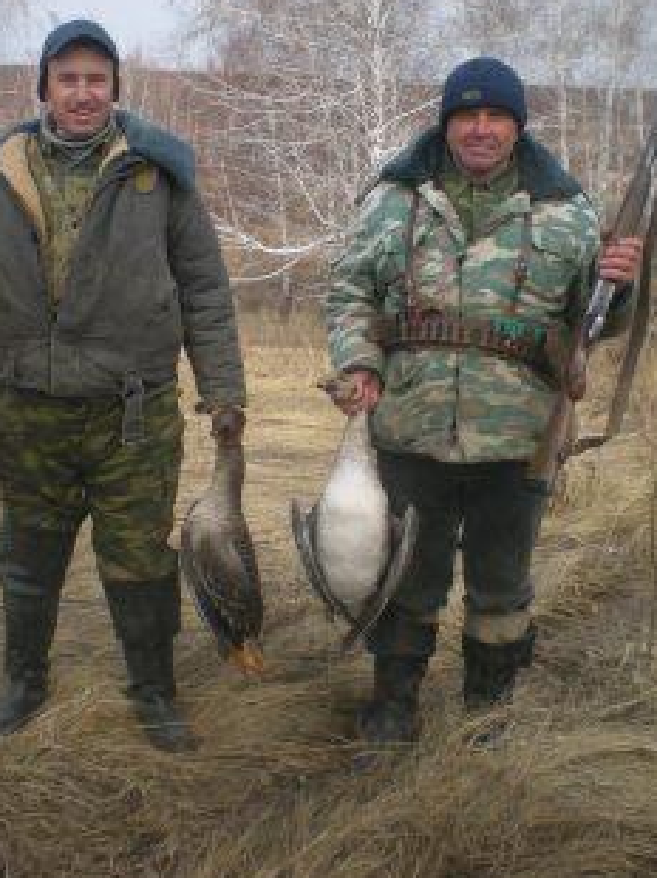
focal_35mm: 55
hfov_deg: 26.5
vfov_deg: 34.8
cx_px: 286
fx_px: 1394
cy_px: 326
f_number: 4.6
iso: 64
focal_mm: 6.3
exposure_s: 1/265
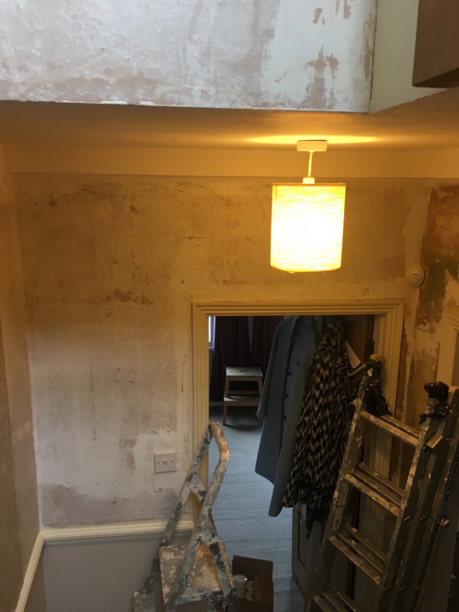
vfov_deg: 61.7
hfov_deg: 48.2
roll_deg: -1.9
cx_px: 230
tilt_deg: -13.0
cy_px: 306
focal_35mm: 29
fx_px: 513
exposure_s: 1/33
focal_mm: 4.15
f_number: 2.2
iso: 80
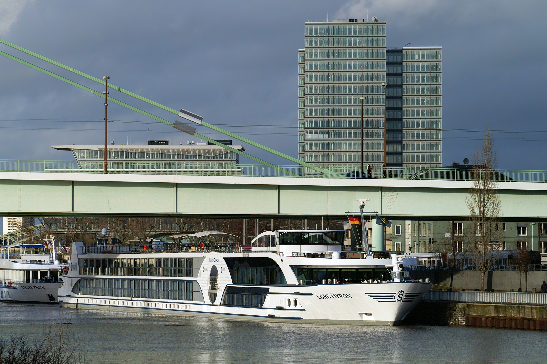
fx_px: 2505
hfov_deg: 12.5
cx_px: 274
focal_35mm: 165
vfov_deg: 8.3
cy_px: 182
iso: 100
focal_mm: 110
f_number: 11
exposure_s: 1/200
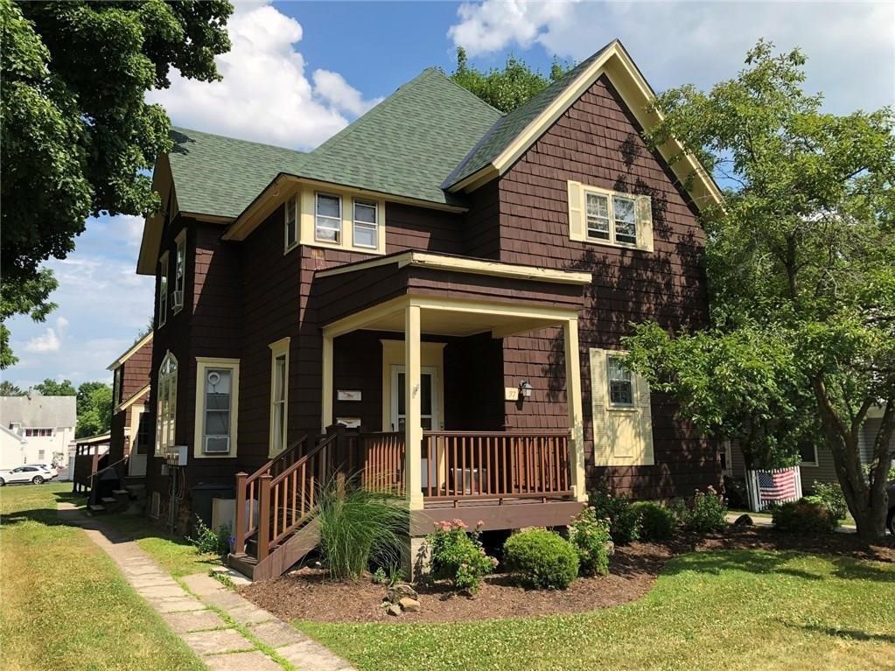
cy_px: 336
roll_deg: +0.7
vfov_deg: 49.7
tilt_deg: +9.5
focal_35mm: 28
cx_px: 448
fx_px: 724
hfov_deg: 63.4
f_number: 1.8
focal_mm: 3.99
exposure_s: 1/1021
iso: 20
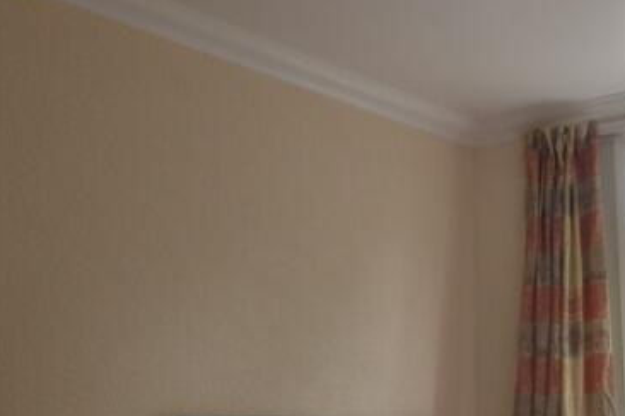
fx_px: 729
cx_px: 418
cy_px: 349
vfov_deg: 30.9
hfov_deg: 45.7
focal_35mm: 42
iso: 400
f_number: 5
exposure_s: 1/100
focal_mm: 10
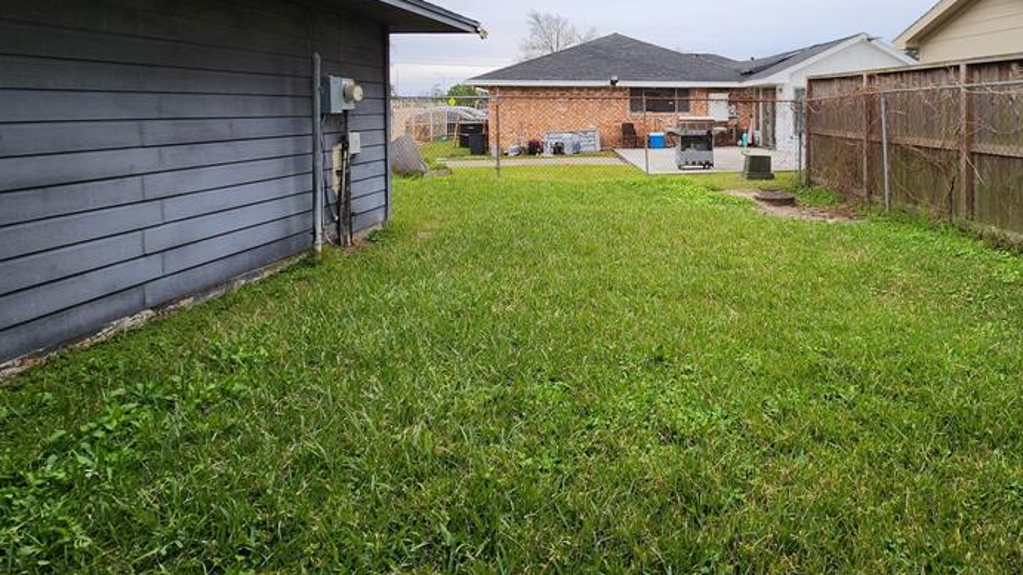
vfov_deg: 50.3
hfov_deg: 80.7
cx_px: 691
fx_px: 569
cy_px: 114
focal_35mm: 21
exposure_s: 1/127
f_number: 2.2
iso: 50
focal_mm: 2.2
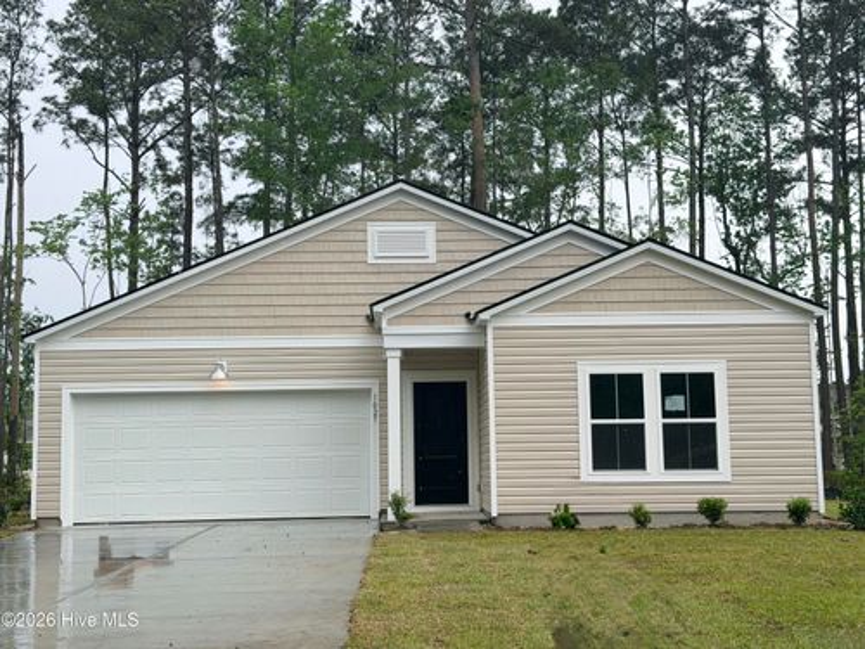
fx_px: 1199
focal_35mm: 48
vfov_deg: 30.3
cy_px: 324
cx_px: 432
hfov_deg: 39.7
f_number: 1.78
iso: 64
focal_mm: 6.76
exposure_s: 1/1543
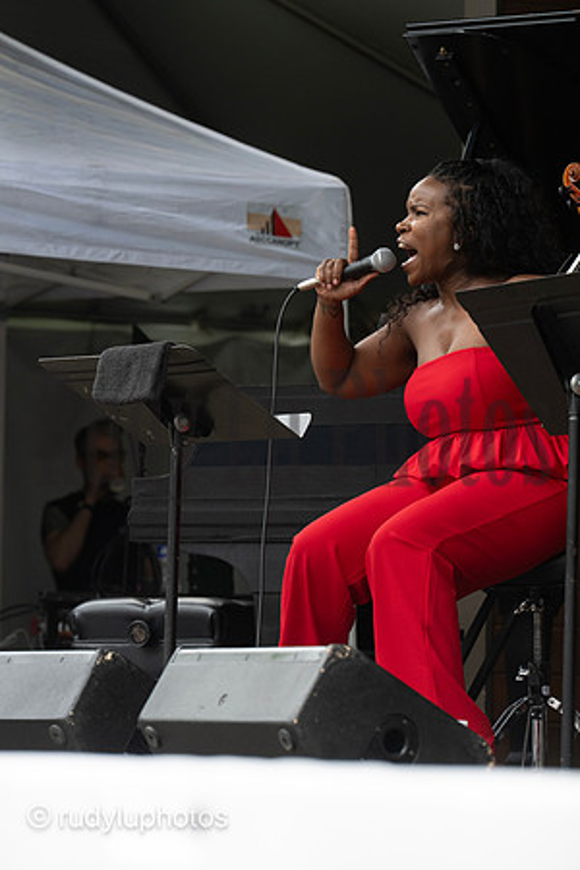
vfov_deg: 10.3
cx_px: 290
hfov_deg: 6.9
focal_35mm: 200
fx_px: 4833
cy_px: 435
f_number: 8
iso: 1600
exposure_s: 1/1000
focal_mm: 200
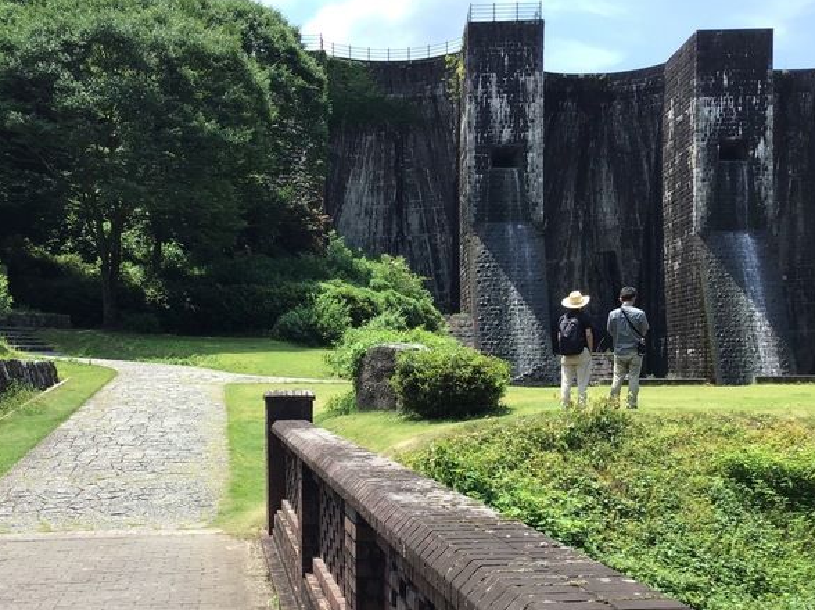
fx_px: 1012
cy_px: 415
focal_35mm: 43
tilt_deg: -3.6
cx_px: 311
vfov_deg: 33.2
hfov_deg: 43.6
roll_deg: -0.1
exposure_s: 1/684
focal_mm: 3.3
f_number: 2.4
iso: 25
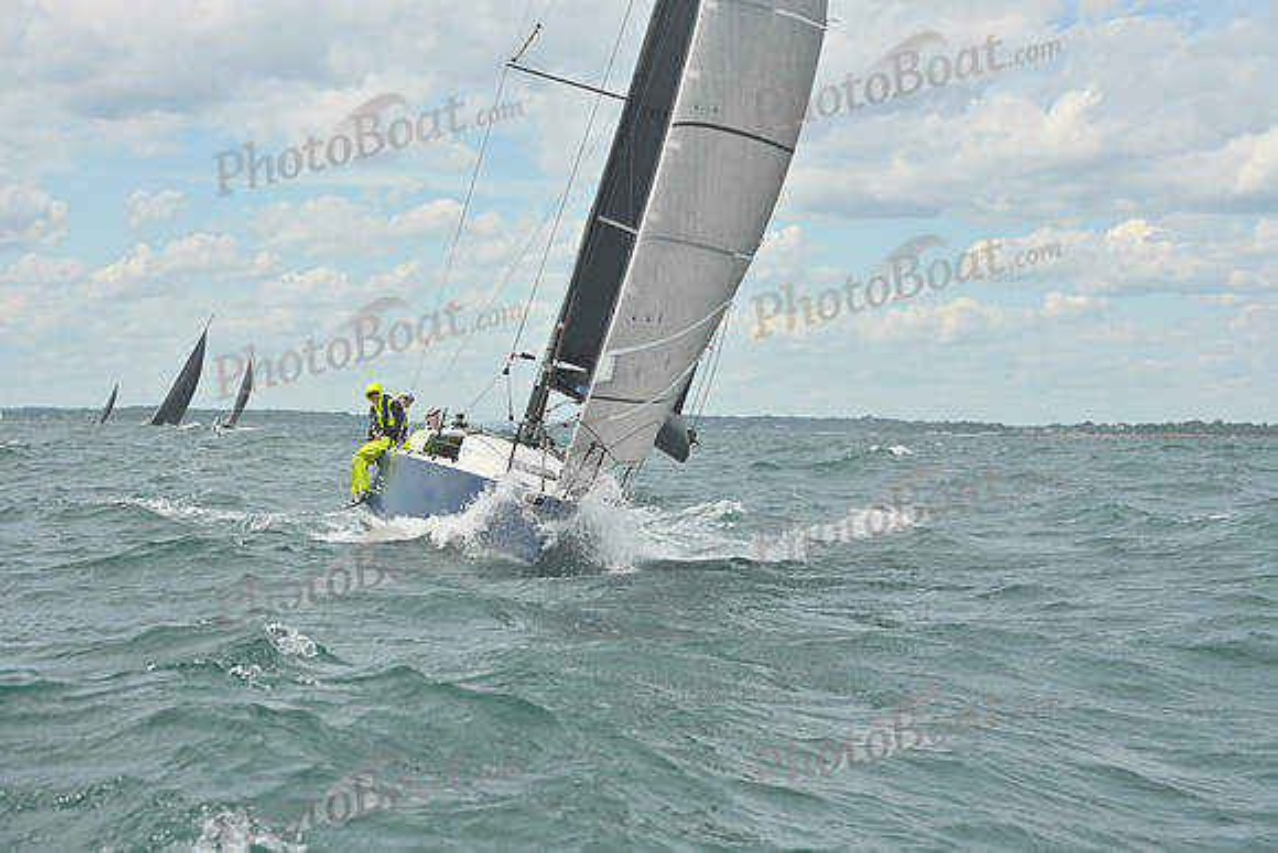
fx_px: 2770
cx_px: 639
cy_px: 426
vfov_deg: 17.5
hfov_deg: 26.0
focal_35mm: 78
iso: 320
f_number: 10
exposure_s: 1/1250
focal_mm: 78
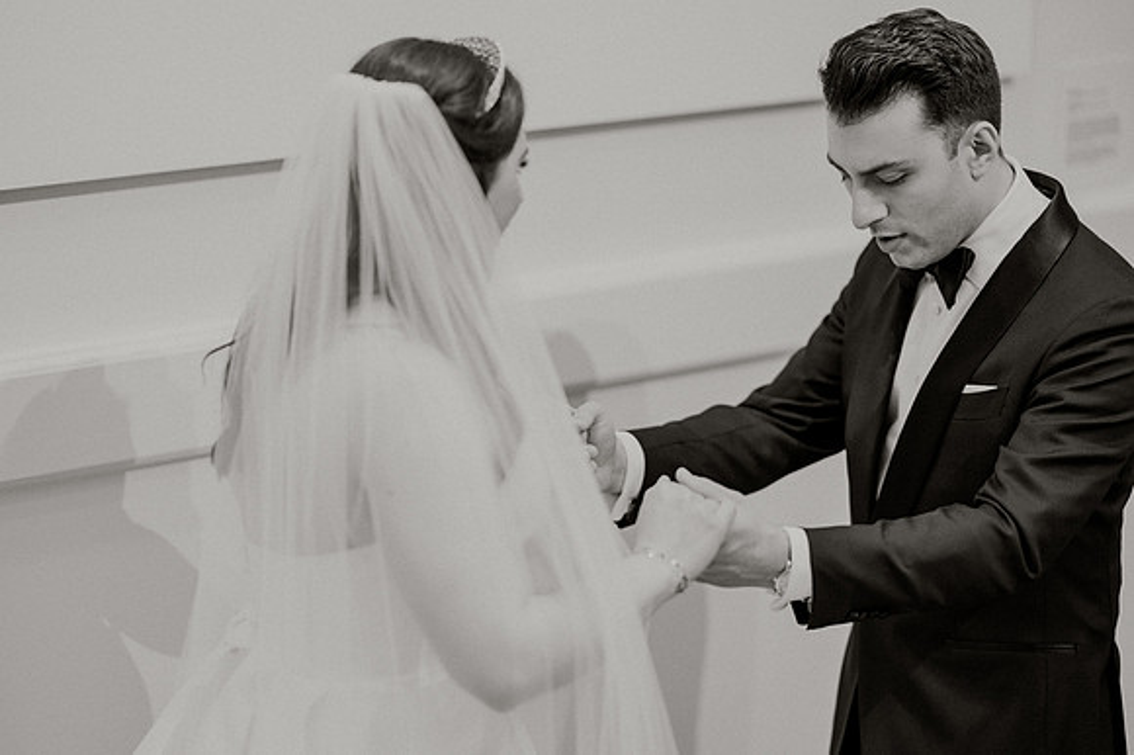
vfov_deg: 13.0
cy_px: 378
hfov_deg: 19.5
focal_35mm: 105
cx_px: 567
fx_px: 3305
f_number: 1.8
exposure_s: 1/400
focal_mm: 105
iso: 800
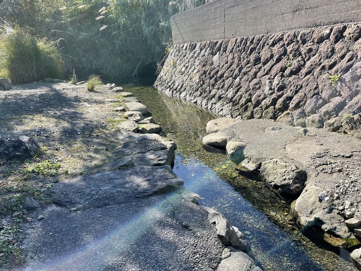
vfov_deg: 53.1
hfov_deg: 67.3
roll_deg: +4.2
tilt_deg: -17.8
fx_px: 271
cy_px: 136
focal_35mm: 26
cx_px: 180
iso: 32
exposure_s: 1/842
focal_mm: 4.2
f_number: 1.6
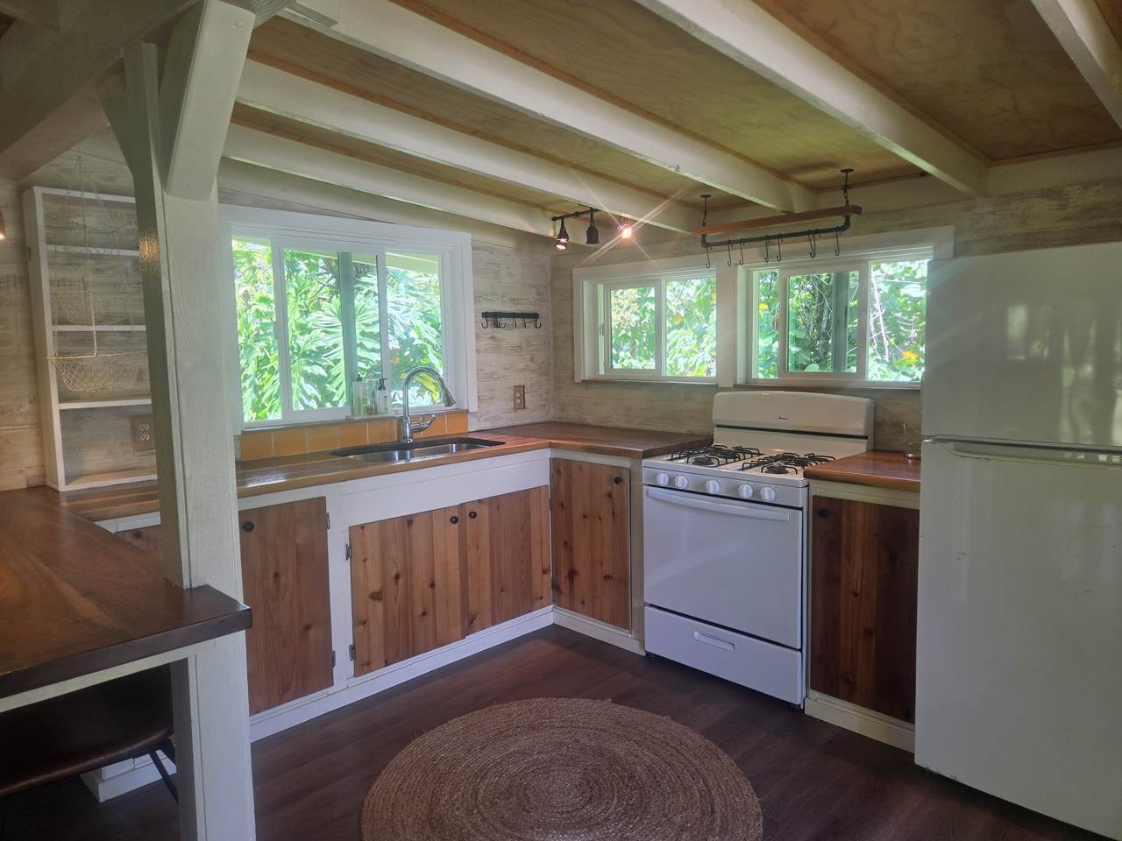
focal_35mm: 23
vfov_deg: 58.9
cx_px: 561
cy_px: 420
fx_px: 745
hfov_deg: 73.9
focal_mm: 5.4
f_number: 1.8
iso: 64
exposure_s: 1/120
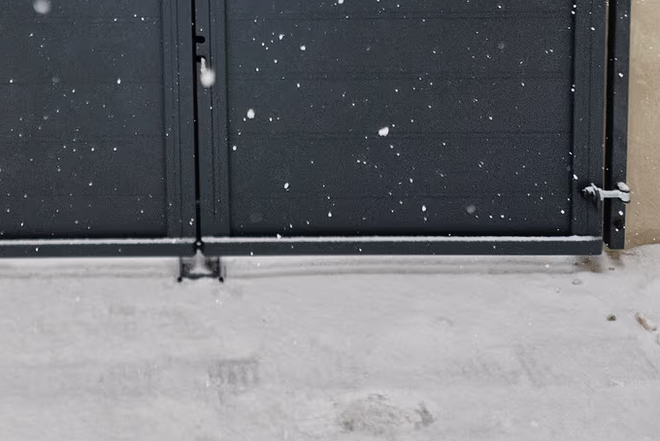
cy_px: -185
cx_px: 176
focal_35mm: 48
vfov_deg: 23.5
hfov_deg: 40.1
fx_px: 880
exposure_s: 1/719
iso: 80
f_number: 1.8
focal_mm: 5.4
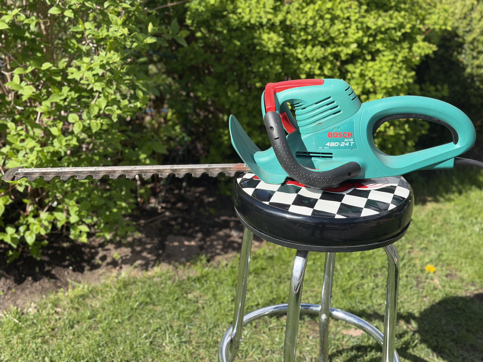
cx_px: 242
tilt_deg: -23.4
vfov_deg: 30.3
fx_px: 670
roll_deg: -1.7
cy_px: 181
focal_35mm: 48
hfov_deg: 39.7
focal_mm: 6.76
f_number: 1.78
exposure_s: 1/3534
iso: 64
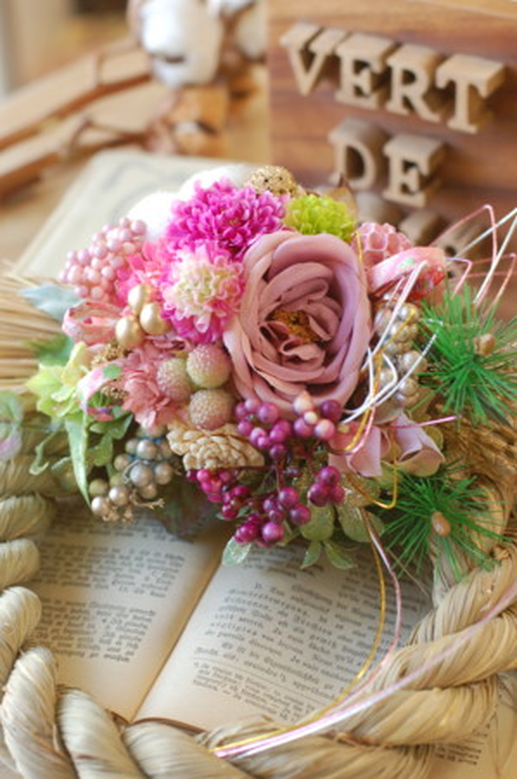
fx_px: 1619
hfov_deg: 18.1
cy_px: 390
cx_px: 258
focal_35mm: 75
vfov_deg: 27.0
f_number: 4
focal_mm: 50
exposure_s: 1/60
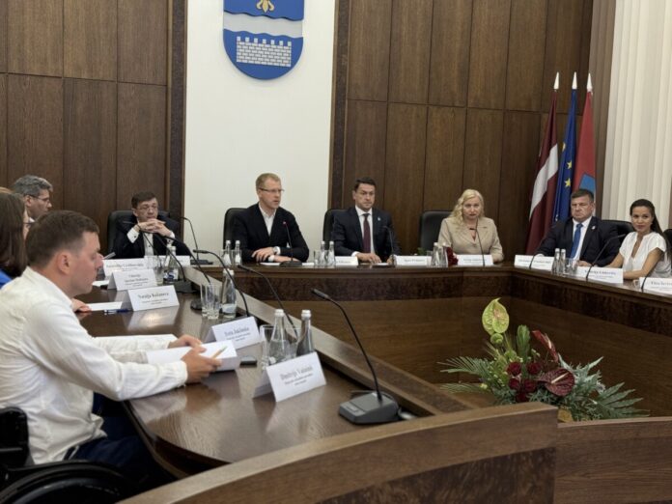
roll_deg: -2.1
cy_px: 252
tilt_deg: -4.5
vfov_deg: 30.3
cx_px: 336
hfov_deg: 39.7
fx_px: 932
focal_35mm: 48
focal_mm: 6.76
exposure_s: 1/50
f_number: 1.78
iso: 100
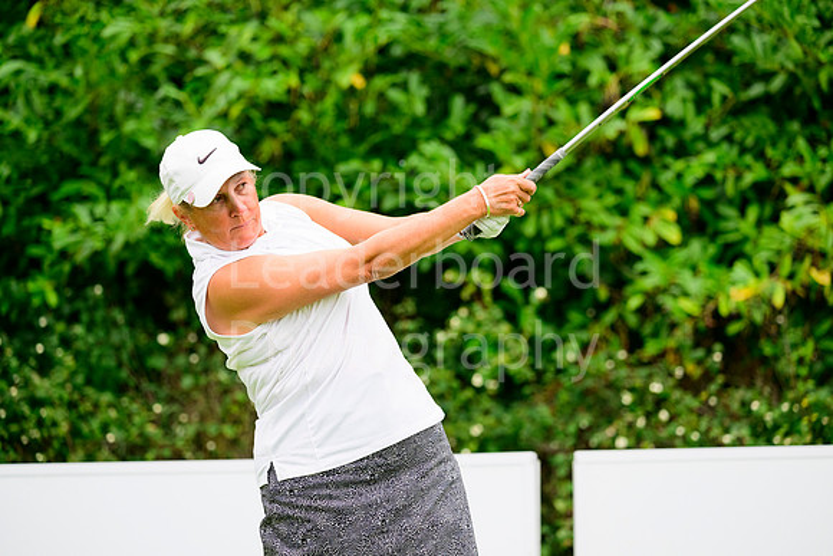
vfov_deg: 6.9
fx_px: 4629
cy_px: 278
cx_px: 416
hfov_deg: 10.3
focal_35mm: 200
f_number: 5
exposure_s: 1/2000
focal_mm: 200
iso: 2000
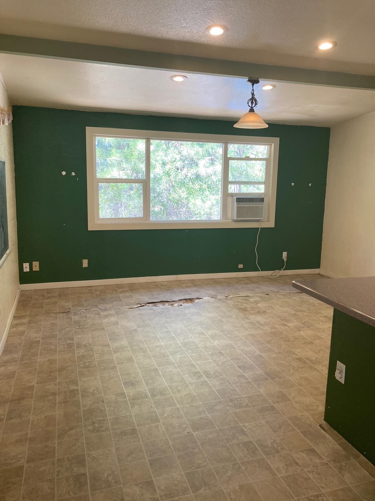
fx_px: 404
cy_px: 250
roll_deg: -1.5
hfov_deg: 49.7
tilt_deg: -9.0
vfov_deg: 63.4
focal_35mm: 28
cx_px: 188
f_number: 1.8
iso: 64
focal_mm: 3.99
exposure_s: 1/60
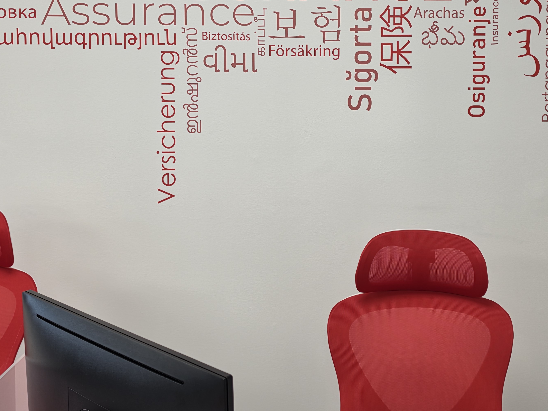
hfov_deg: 38.5
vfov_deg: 28.9
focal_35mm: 49
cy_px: 74
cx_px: 360
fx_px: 776
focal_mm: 6.5
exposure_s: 1/120
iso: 25
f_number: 1.4
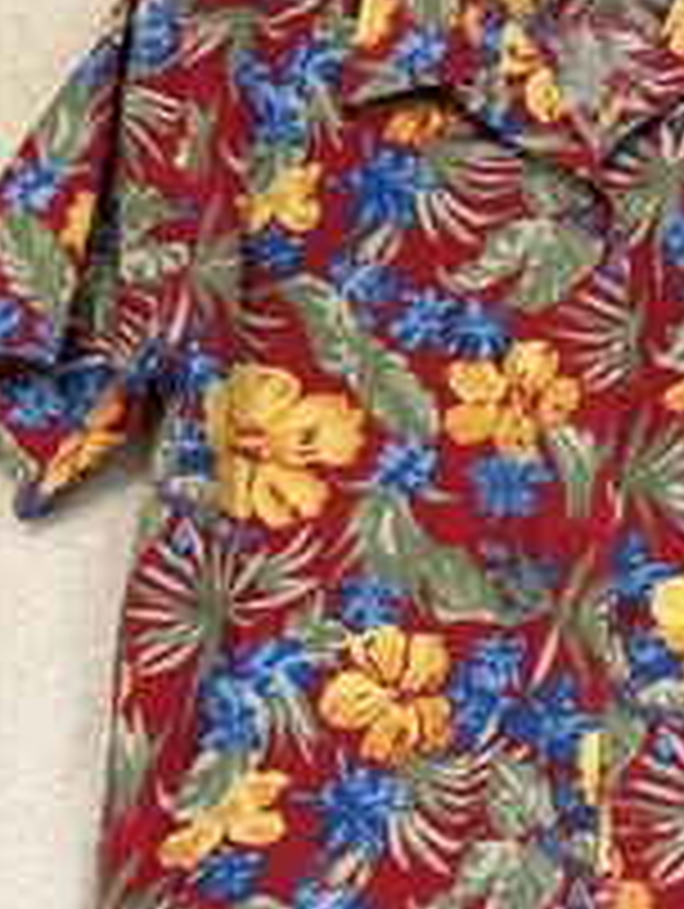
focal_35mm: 49
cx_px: 626
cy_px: 544
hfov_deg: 28.5
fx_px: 1288
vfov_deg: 38.7
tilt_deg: -6.9
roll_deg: -4.0
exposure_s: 1/60
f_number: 1.6
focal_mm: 5.96
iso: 200
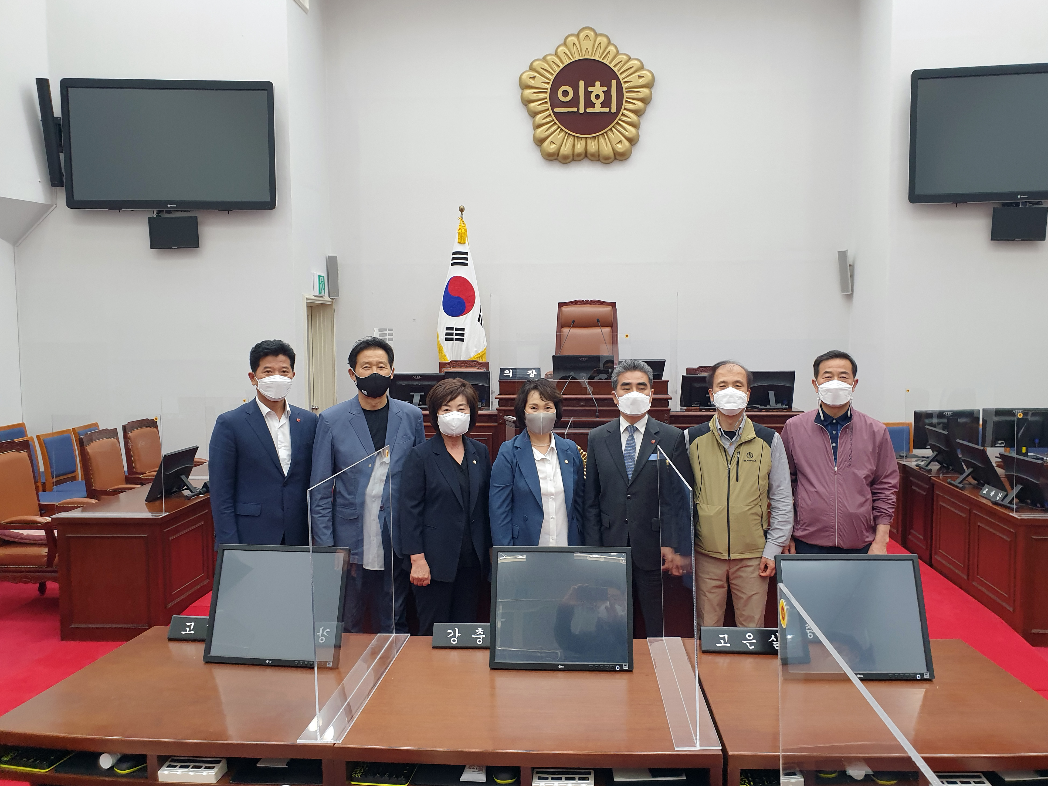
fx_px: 817
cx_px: 539
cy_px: 383
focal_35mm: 27
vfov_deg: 51.3
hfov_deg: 65.3
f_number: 2.4
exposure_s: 1/60
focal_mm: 4.3
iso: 160
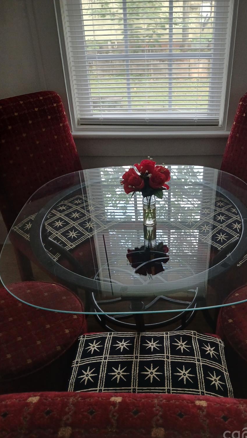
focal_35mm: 29
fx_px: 338
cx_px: 154
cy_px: 223
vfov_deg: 66.1
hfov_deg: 39.9
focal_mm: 3.98
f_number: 1.8
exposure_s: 1/40
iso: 200
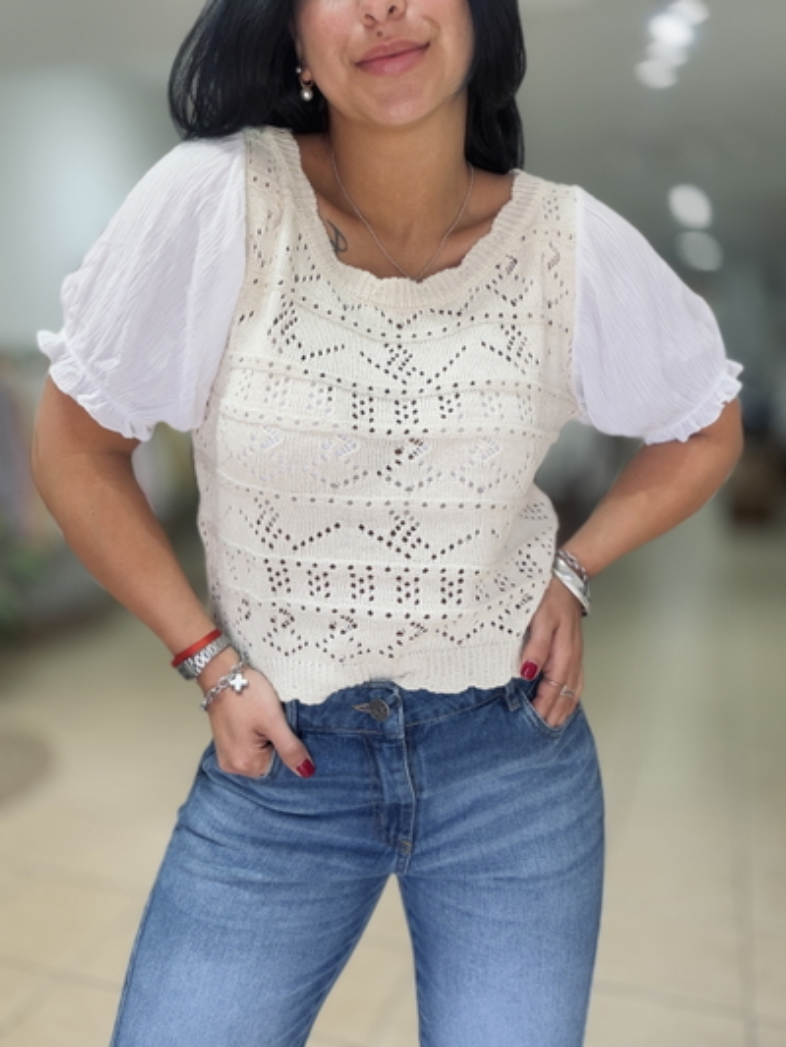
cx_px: 393
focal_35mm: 30
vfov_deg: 60.0
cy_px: 524
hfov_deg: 46.8
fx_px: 908
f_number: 1.9
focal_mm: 2.71
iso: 80
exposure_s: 1/100
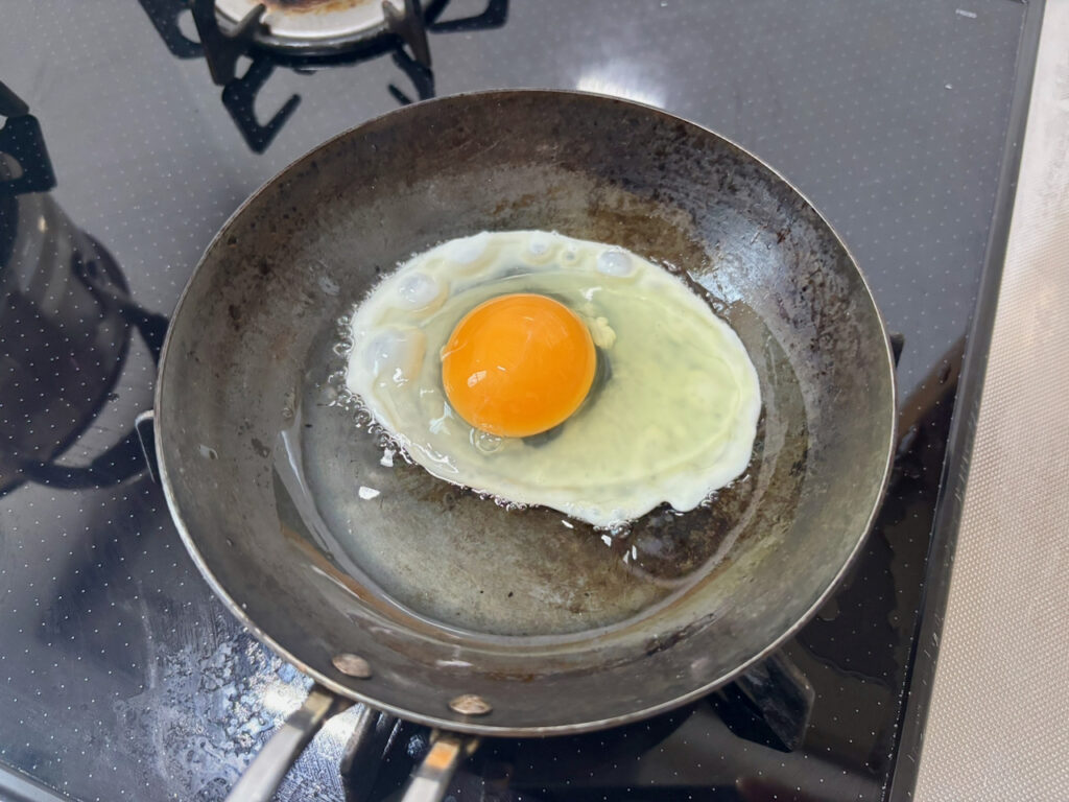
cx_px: 534
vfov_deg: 53.1
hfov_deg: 67.3
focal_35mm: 26
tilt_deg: -61.9
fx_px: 803
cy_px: 401
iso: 400
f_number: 1.6
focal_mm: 5.96
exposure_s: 1/54
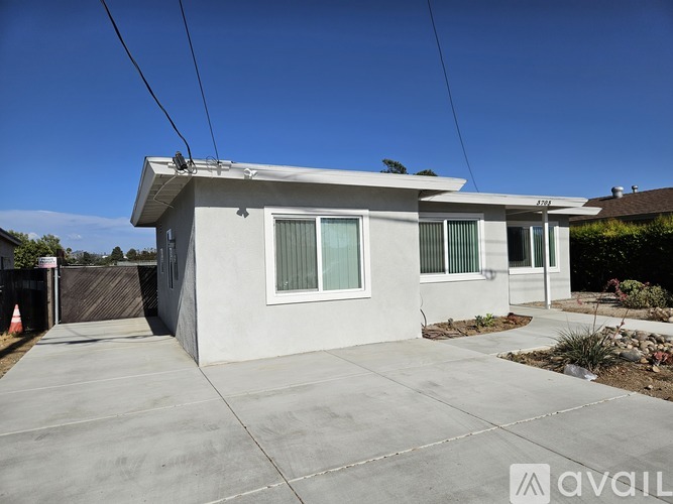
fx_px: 447
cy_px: 252
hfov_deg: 73.9
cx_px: 336
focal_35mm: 23
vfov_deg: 58.9
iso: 25
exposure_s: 1/5144
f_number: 1.8
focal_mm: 5.4
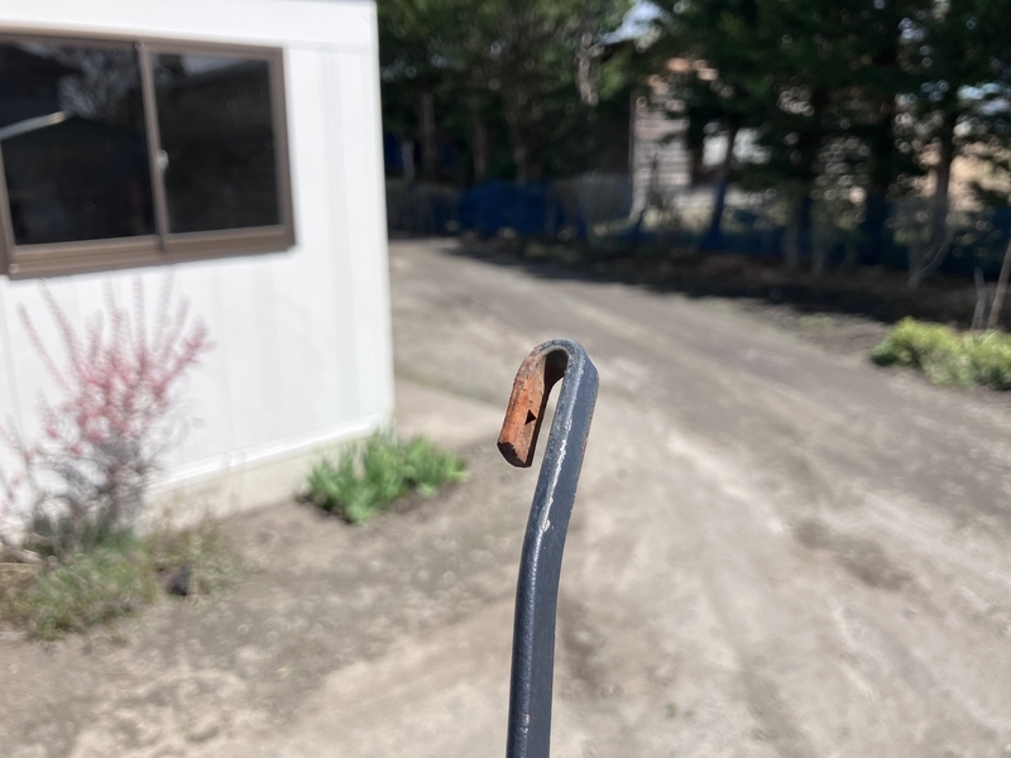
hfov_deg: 63.4
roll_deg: +1.6
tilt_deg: -14.1
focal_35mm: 28
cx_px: 506
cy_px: 379
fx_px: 818
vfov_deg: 49.7
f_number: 1.8
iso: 32
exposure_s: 1/1567
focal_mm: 3.99
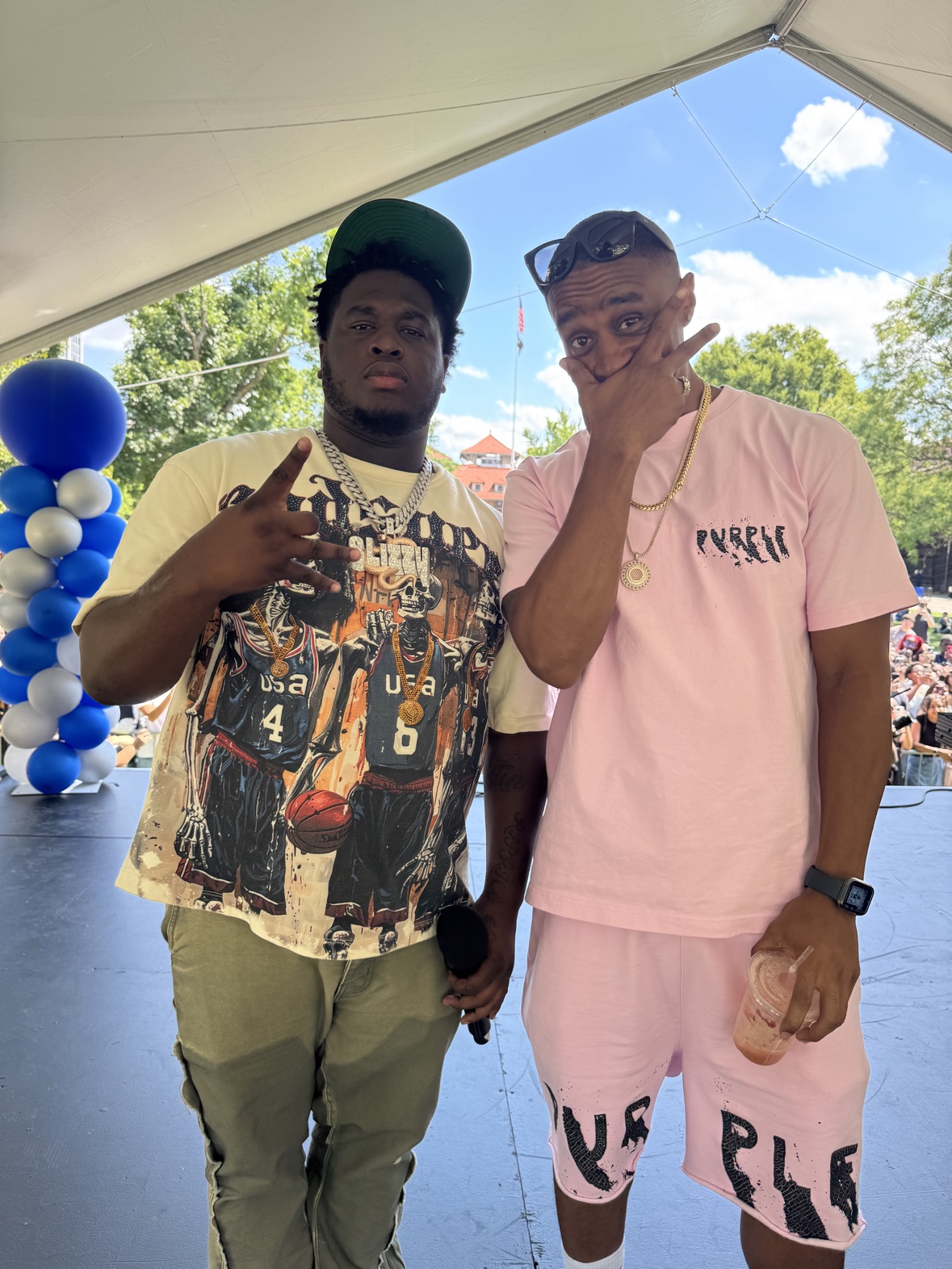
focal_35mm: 24
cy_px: 634
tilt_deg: -6.5
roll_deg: -2.9
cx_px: 476
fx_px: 880
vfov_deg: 71.6
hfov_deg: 56.8
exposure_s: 1/345
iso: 80
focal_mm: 6.76
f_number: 1.78
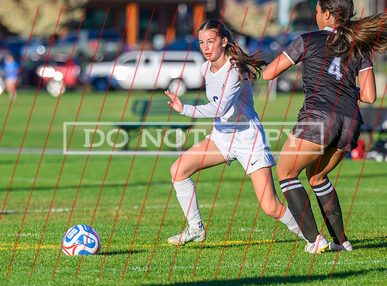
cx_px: 231
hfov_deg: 4.8
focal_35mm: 414
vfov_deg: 3.6
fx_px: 4599
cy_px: 203
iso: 180
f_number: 3.5
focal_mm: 200
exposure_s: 1/1600
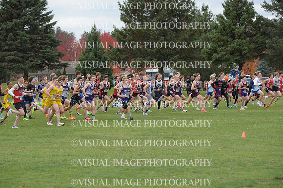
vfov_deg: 8.3
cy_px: 94
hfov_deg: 12.5
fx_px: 1296
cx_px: 142
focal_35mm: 165
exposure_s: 1/800
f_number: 6.3
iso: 1000
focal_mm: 165
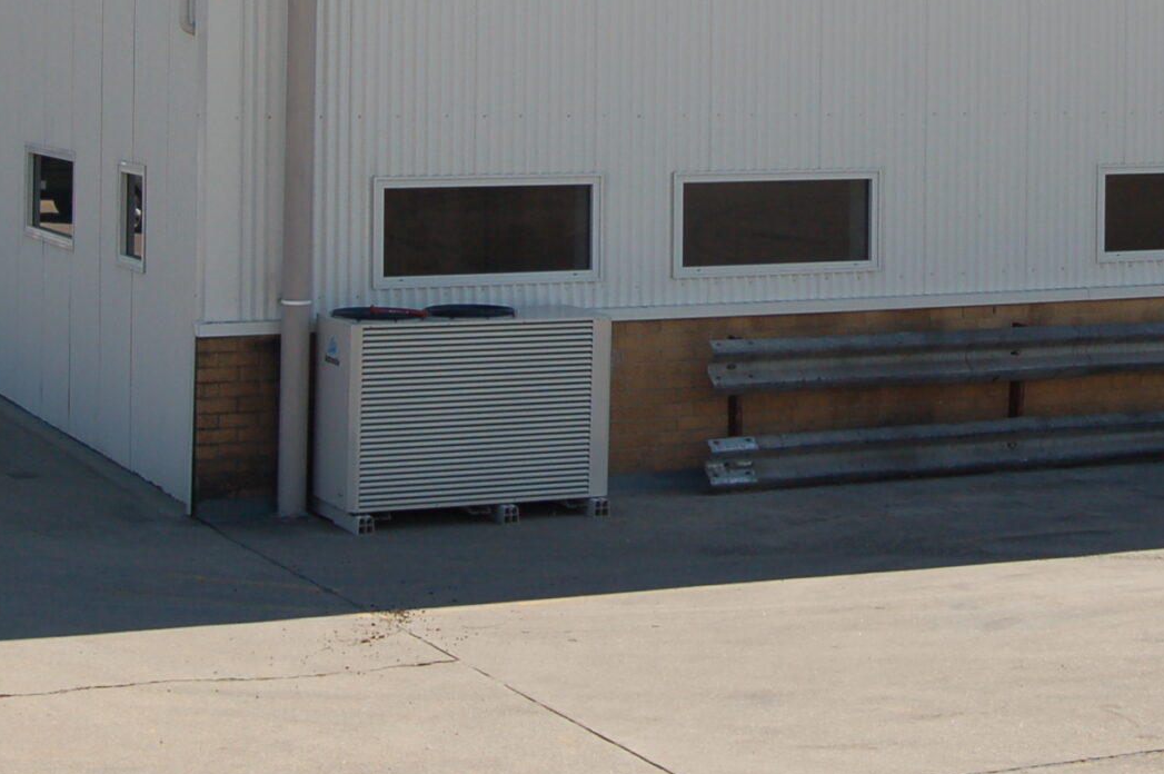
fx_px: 2843
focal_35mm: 88
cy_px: -18
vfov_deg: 15.2
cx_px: 815
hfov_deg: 23.0
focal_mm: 24
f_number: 9
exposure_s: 1/320
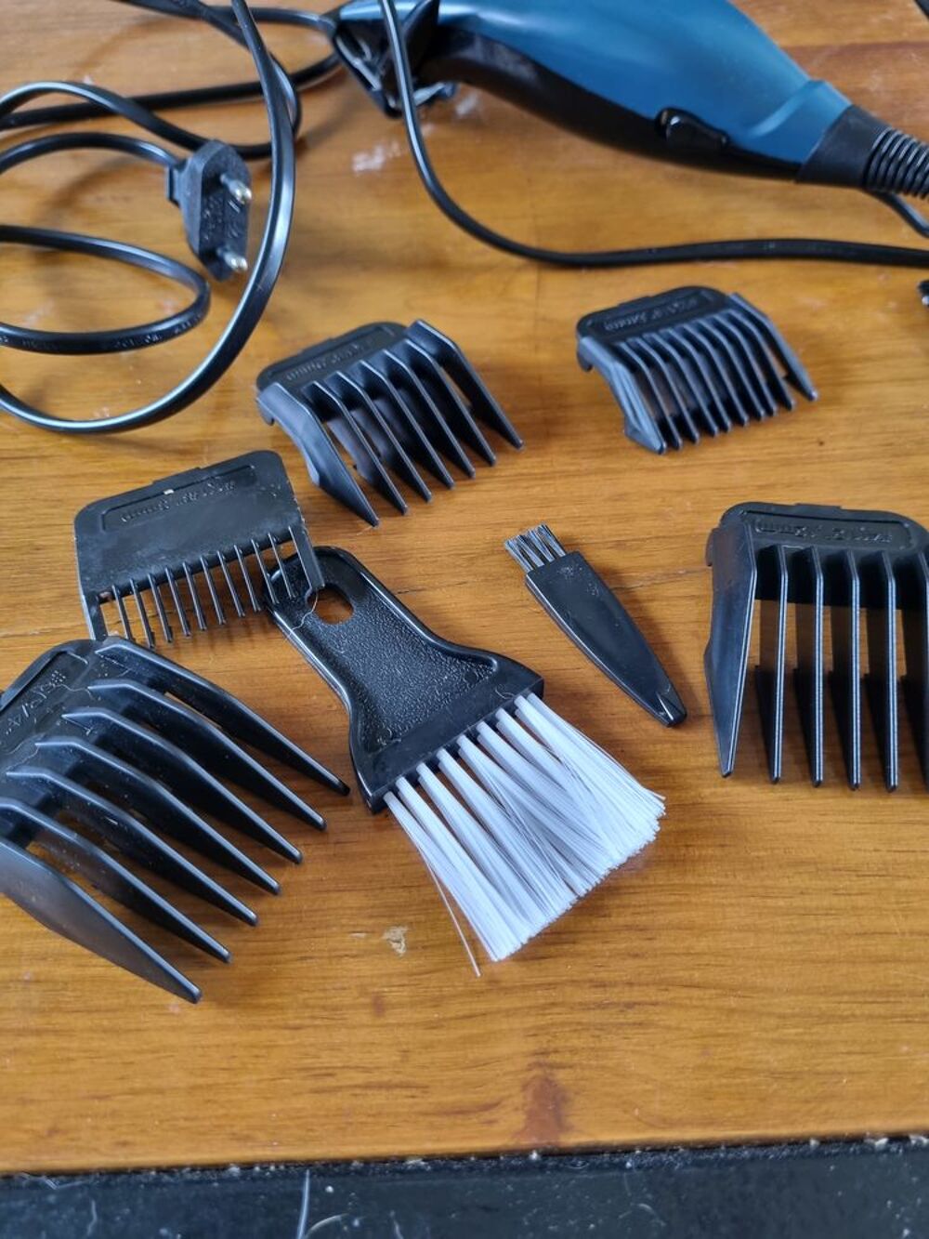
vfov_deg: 67.3
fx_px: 930
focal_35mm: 26
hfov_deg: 53.1
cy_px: 620
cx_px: 464
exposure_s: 1/100
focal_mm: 5.4
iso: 320
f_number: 1.8
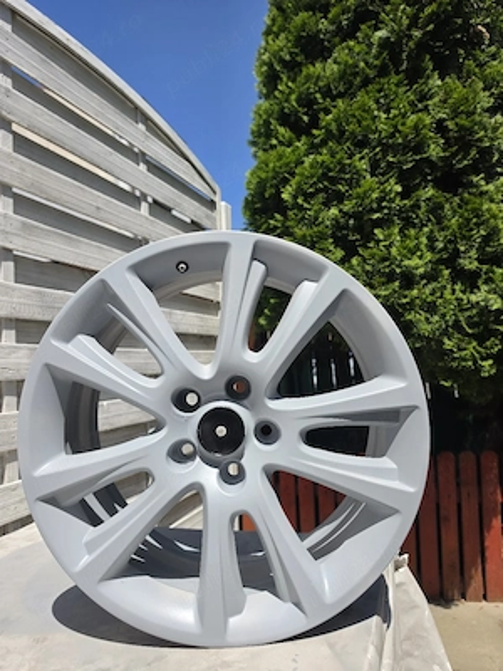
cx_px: 252
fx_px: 446
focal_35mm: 23
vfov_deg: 73.9
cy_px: 336
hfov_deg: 58.9
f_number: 1.4
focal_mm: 6.5
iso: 64
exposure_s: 1/10000
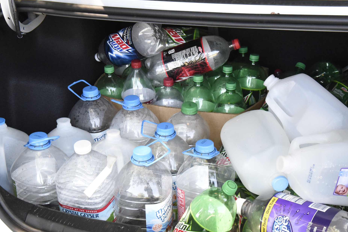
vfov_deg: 23.8
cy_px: 135
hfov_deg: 35.0
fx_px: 551
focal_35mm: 57
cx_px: 192
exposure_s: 1/250
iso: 8000
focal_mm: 44
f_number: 11
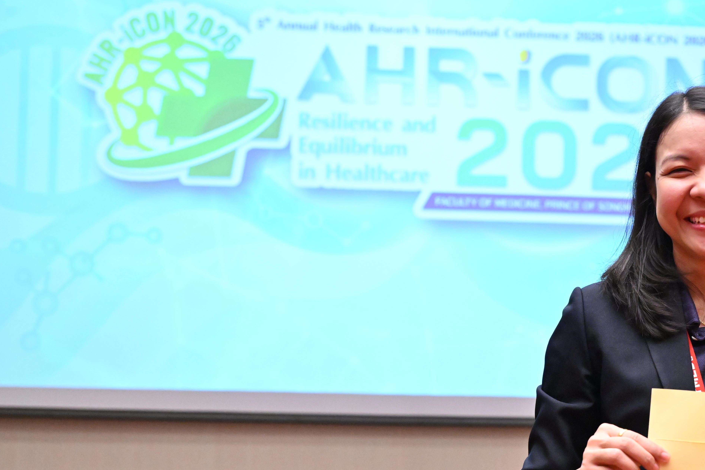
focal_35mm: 66
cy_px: 296
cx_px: 536
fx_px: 1292
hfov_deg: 30.0
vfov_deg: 20.6
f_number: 4
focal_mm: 40
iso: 6400
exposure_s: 1/200
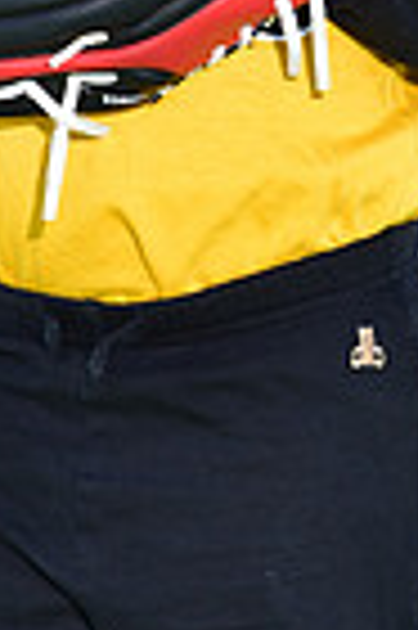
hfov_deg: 1.7
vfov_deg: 2.5
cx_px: 128
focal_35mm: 828
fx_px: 14456
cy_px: -346
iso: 80
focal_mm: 200
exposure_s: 1/200
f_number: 4.5
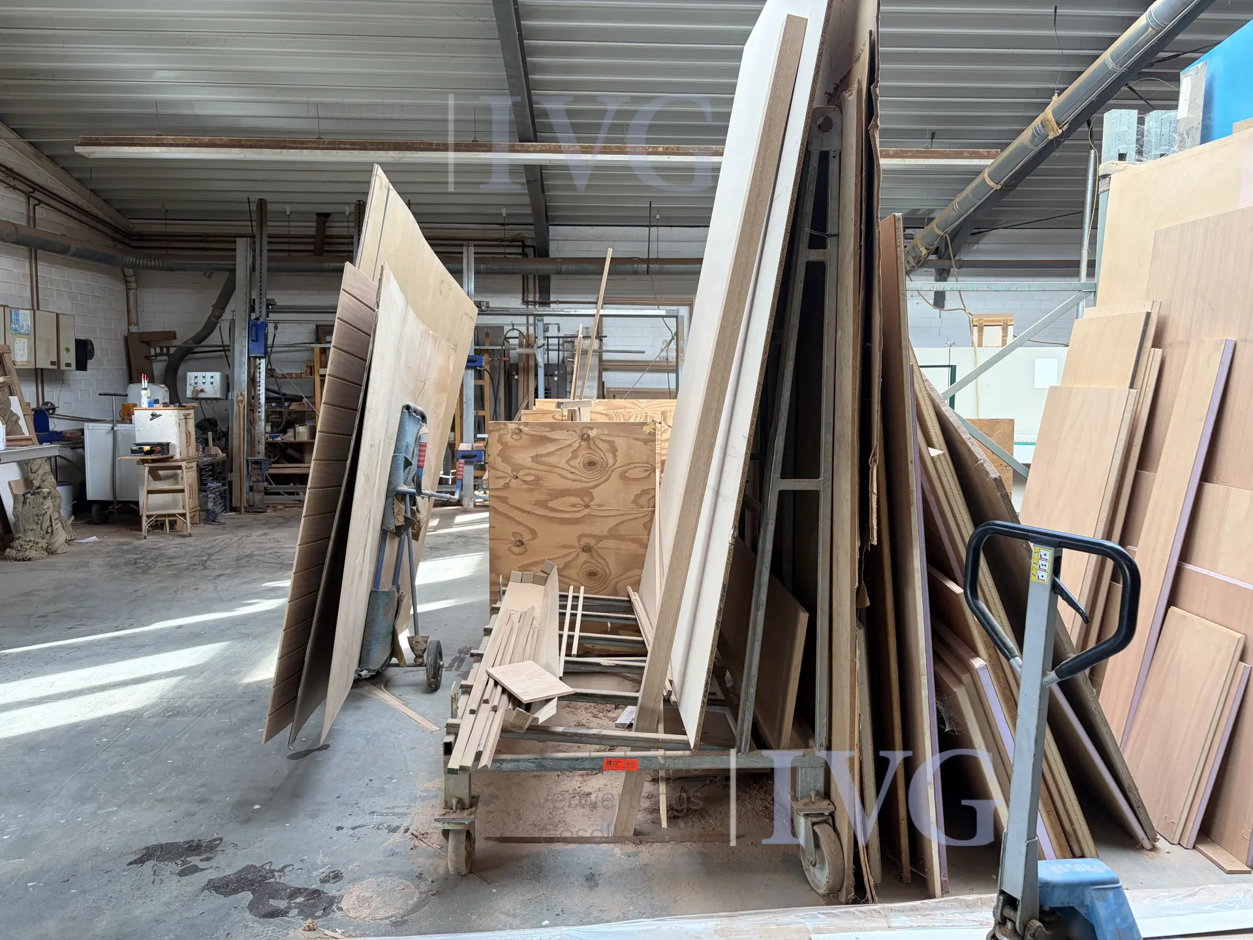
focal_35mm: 26
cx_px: 626
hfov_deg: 67.3
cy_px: 470
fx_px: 941
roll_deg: -0.6
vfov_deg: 53.1
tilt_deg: -3.6
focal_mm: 5.96
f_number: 1.6
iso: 50
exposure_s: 1/100
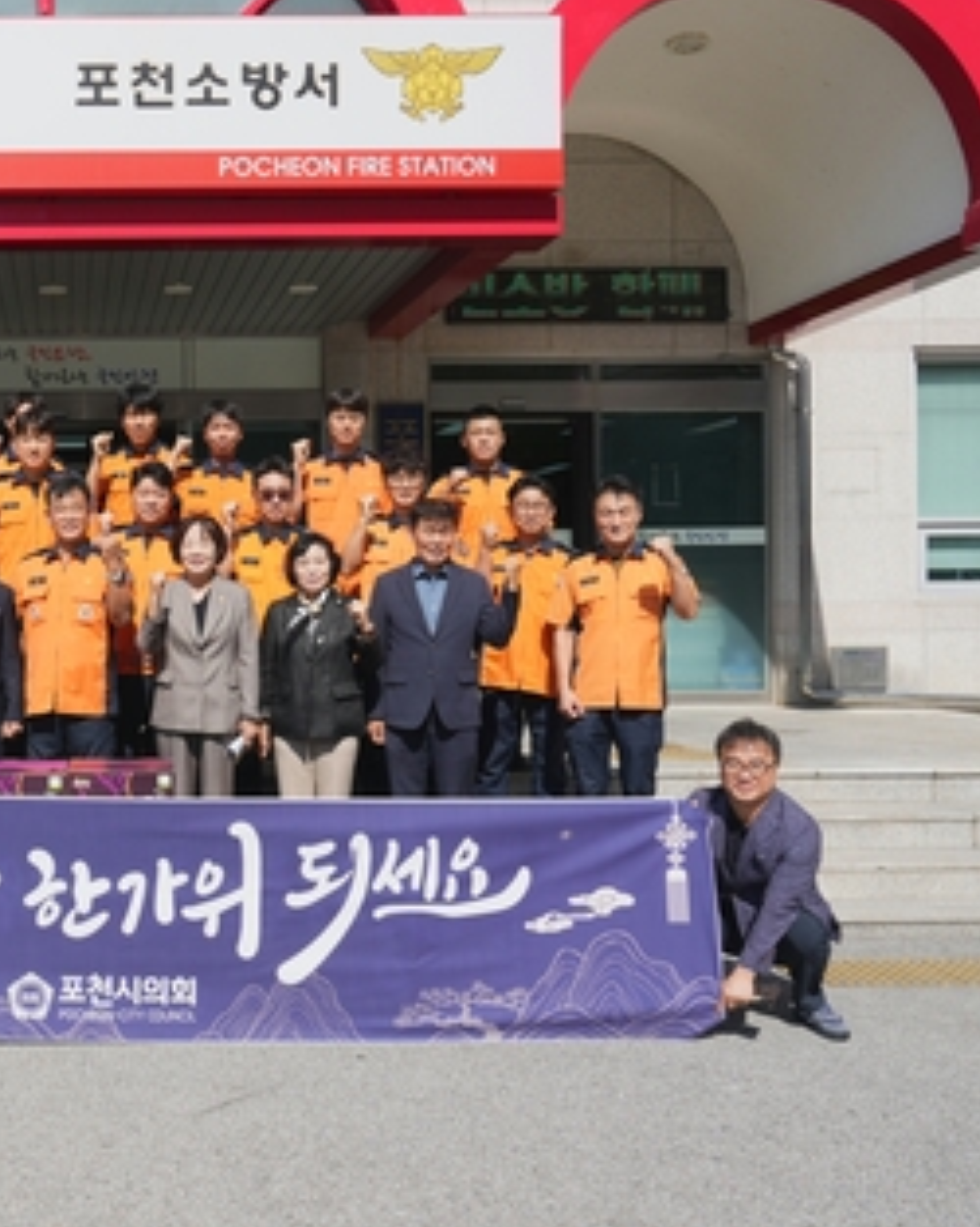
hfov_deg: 38.2
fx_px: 1306
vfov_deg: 50.3
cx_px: 86
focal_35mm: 36
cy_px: 590
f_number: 7.1
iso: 125
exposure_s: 1/323
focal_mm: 24
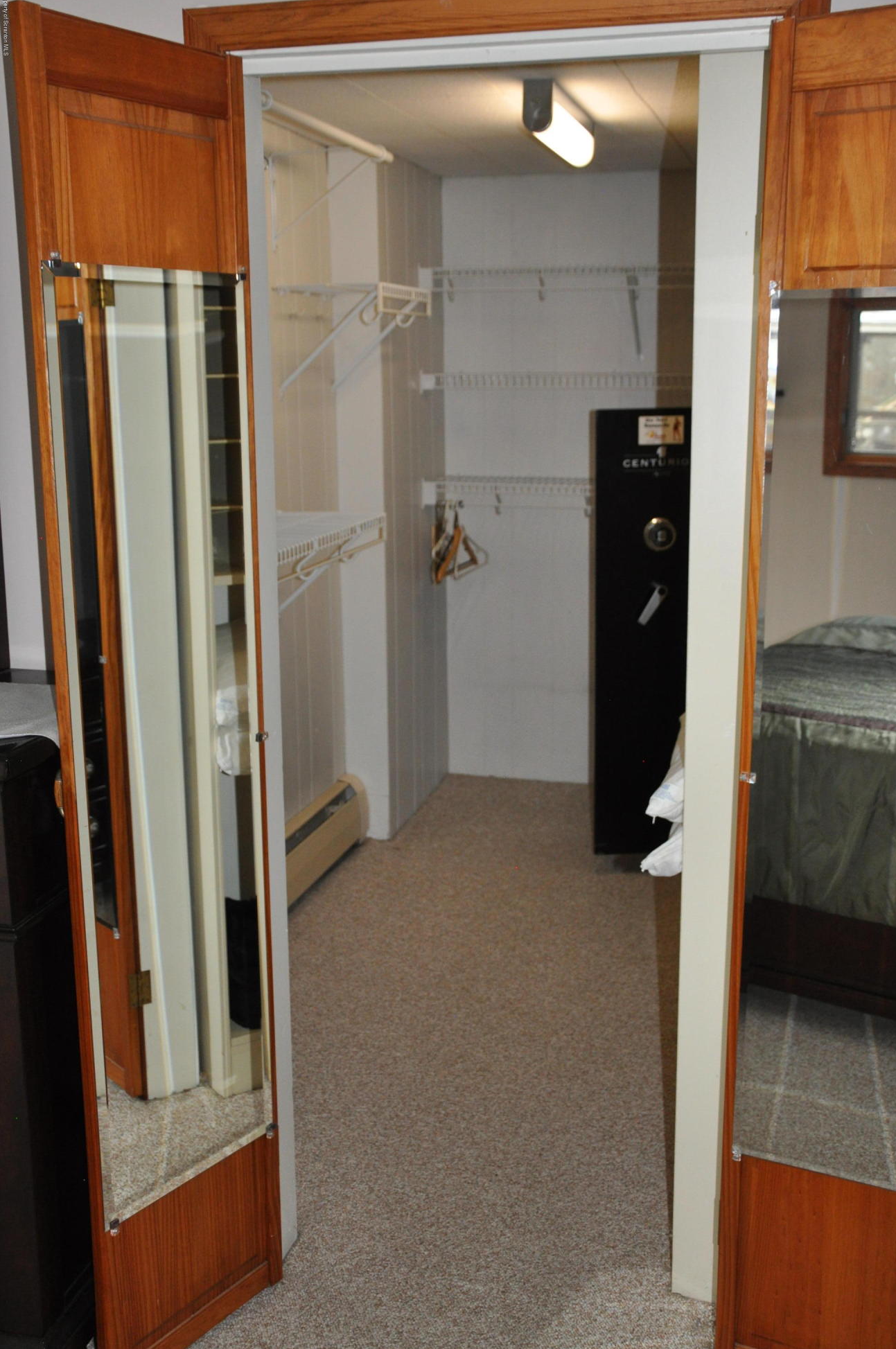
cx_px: 437
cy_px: 663
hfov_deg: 34.5
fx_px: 1442
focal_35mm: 39
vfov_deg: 50.2
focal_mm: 25
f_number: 4
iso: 800
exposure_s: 1/60
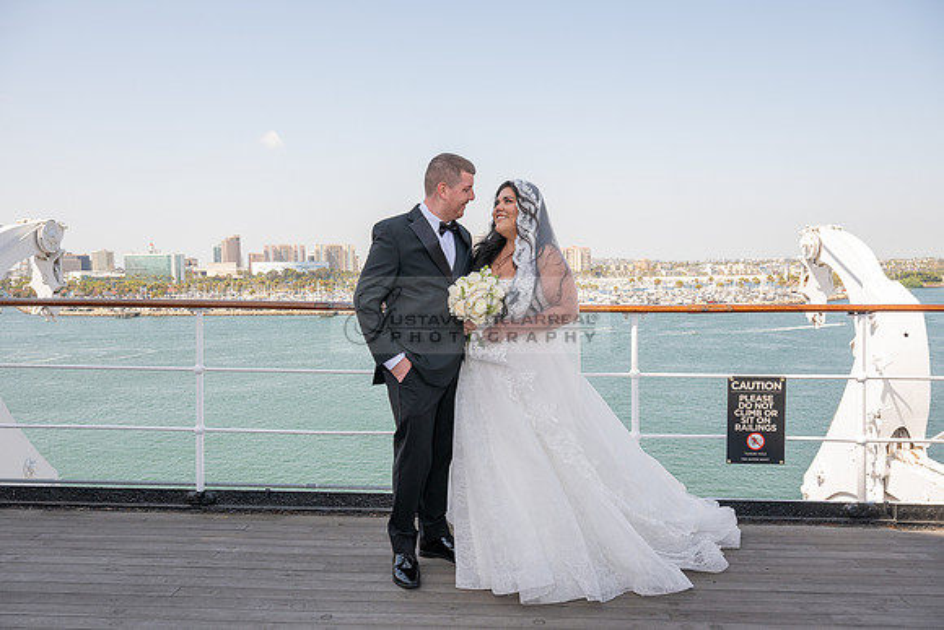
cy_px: 315
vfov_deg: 43.0
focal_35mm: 30
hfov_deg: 61.1
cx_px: 472
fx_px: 800
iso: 200
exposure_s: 1/200
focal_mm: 30.5
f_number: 9
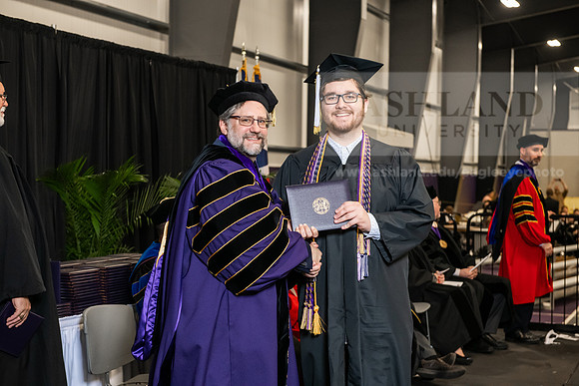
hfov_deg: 30.5
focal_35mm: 66
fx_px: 1062
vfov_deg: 20.6
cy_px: 193
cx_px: 290
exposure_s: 1/200
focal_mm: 66
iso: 2500
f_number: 5
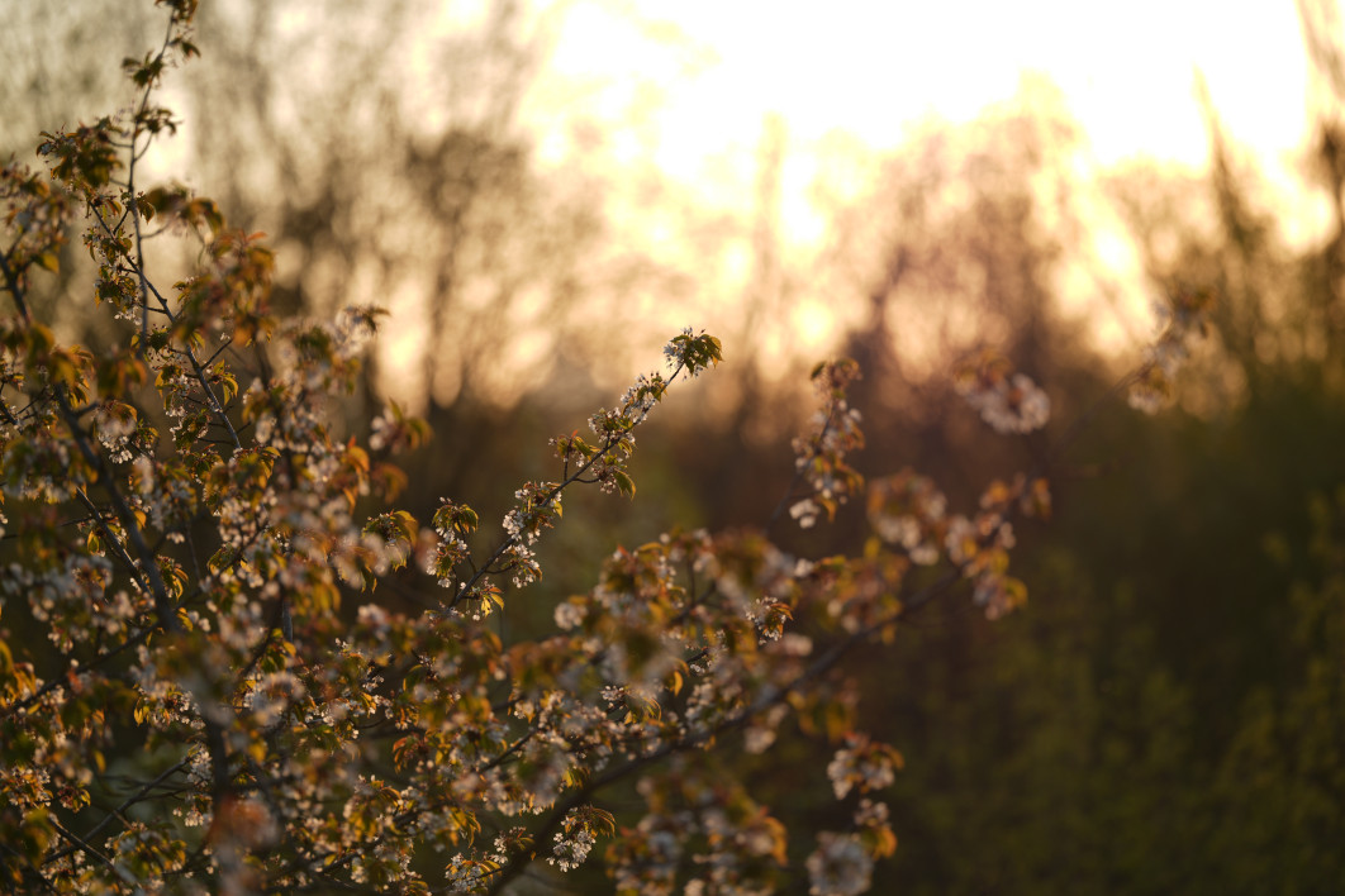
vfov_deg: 10.2
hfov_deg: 15.2
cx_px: 672
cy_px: 448
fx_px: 5043
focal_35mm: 135
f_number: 1.4
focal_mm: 135
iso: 64
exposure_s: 1/2500
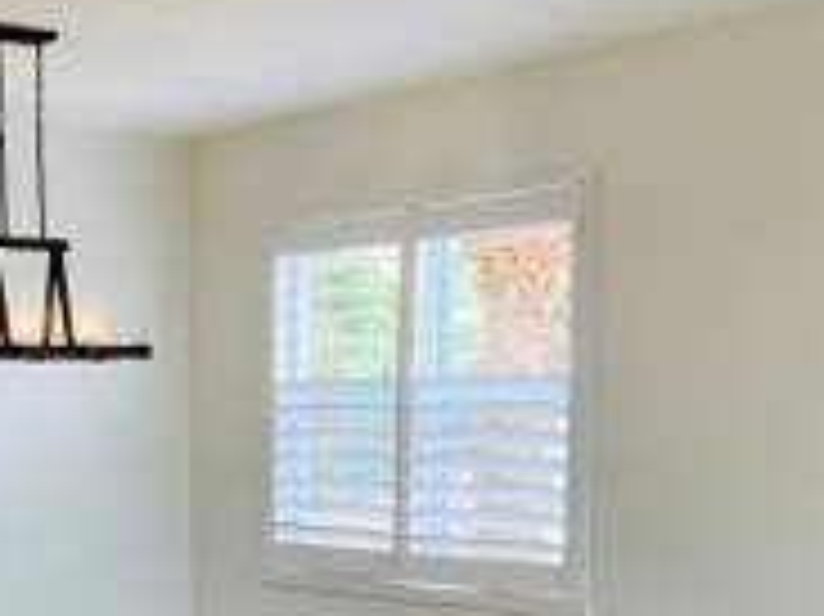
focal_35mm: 76
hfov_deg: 25.3
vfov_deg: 18.9
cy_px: 598
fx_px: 1808
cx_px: 189
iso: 50
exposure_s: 1/120
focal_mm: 3
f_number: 1.8
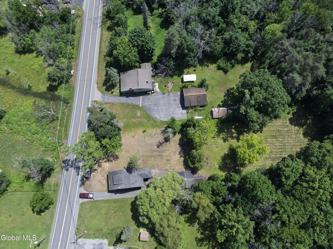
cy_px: 124
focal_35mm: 24
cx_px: 166
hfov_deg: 71.6
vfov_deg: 56.8
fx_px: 231
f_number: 2.8
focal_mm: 12.29
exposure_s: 1/1000
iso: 100
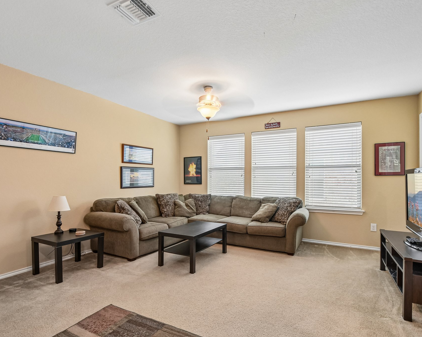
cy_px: 168
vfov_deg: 77.0
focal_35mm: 17
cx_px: 220
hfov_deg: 89.6
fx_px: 212
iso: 400
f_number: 8
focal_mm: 10
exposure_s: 1/15
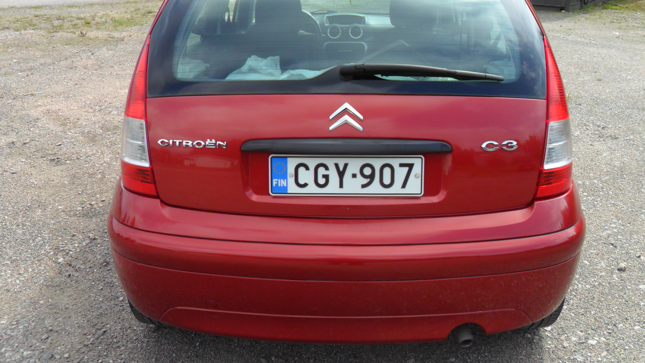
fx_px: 547
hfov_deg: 61.0
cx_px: 341
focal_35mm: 32
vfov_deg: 36.6
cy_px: 164
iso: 80
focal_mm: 4.9
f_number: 3.5
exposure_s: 1/750
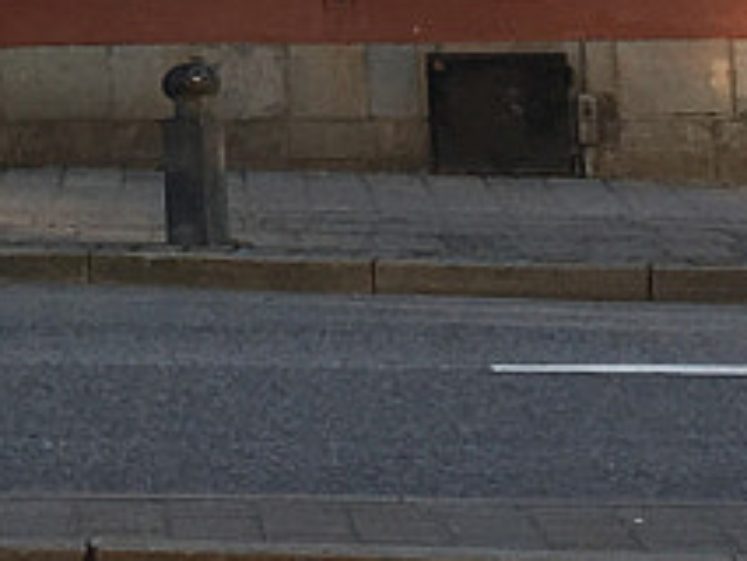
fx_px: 4707
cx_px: -267
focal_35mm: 218
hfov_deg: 8.9
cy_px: -856
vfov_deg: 6.4
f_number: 2.2
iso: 25
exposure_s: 1/351
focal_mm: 4.15
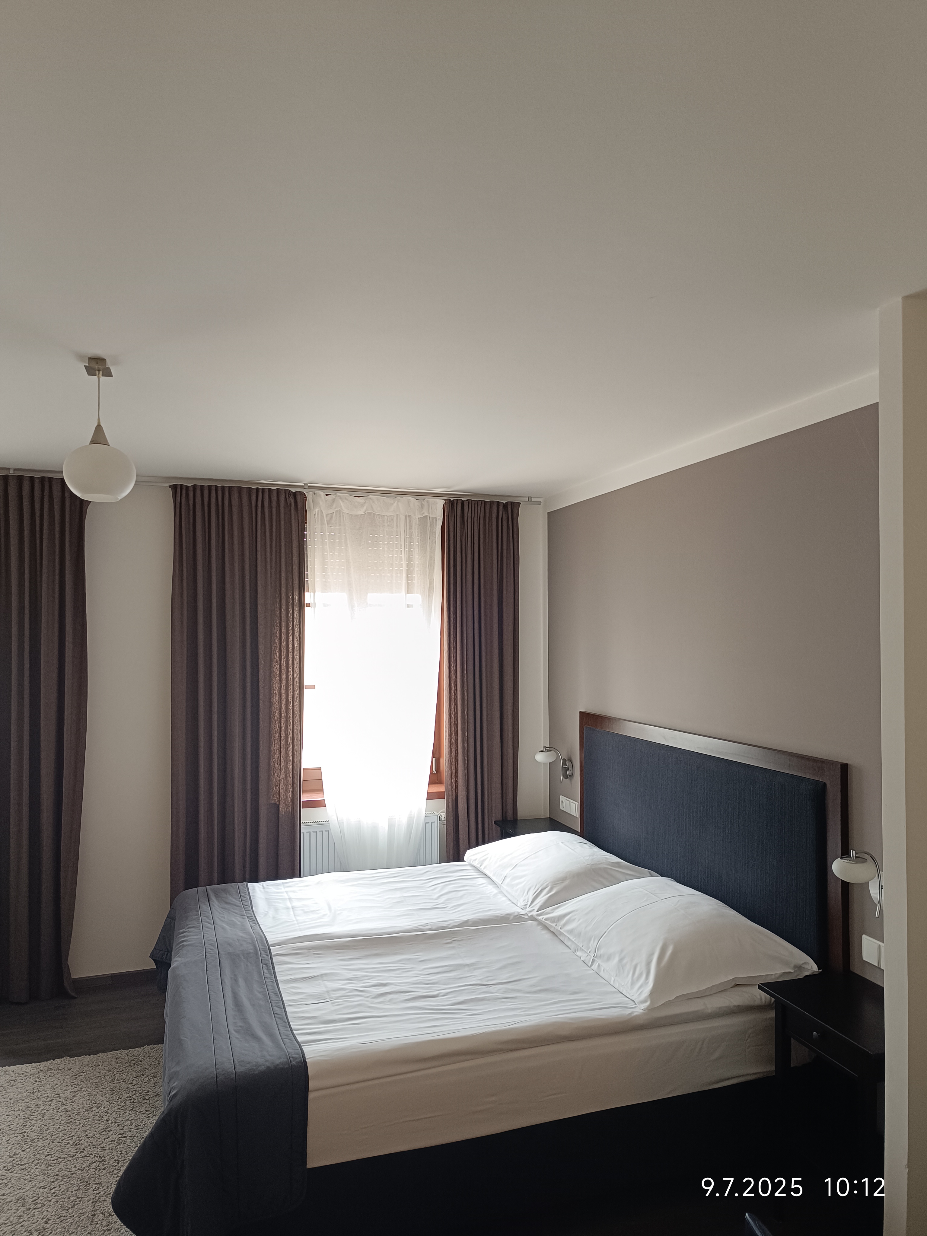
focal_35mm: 24
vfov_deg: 71.6
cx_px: 464
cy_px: 618
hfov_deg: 56.8
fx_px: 857
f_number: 1.88
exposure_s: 1/50.1
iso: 350
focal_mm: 5.59
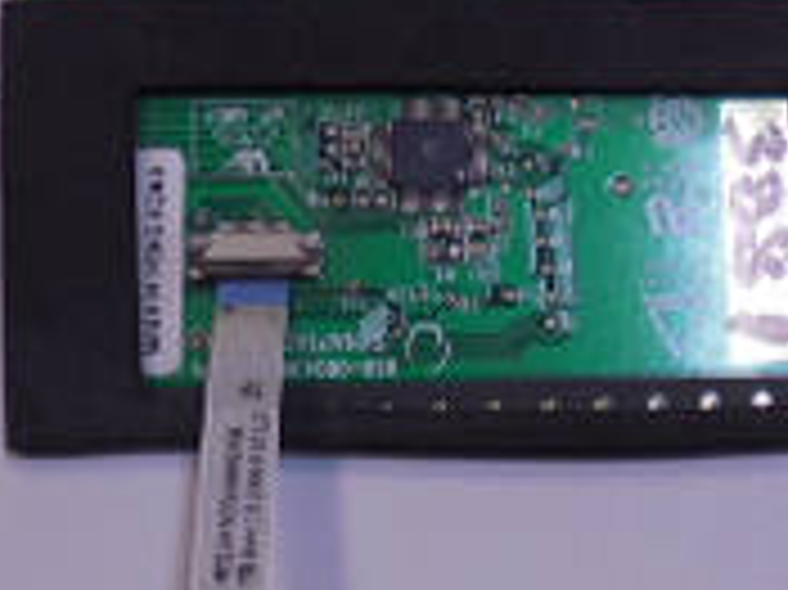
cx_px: 428
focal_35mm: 95
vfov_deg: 15.4
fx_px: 2161
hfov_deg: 20.7
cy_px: 495
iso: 140
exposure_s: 1/30
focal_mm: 4.6
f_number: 3.5
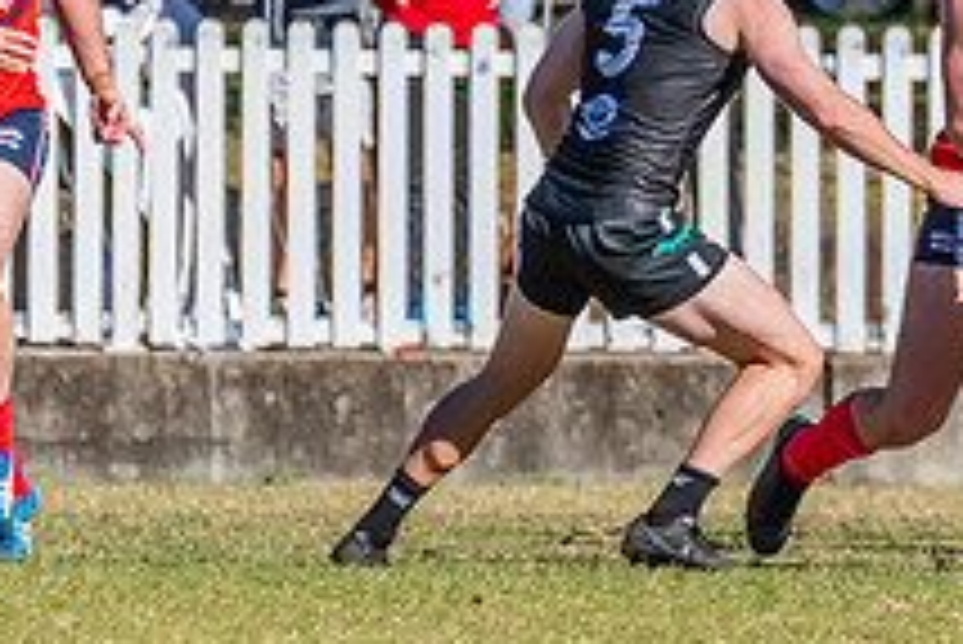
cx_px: 812
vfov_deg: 1.0
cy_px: 163
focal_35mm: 1394
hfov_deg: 1.5
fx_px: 37313
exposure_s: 1/1600
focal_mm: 450
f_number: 10
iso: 800
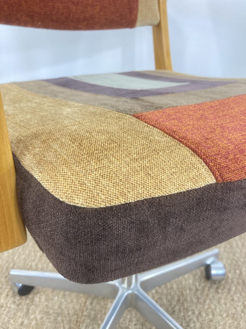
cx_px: 123
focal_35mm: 28
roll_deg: -2.8
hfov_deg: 49.7
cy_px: 164
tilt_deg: -26.5
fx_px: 265
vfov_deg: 63.4
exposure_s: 1/100
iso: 80
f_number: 1.8
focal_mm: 3.99
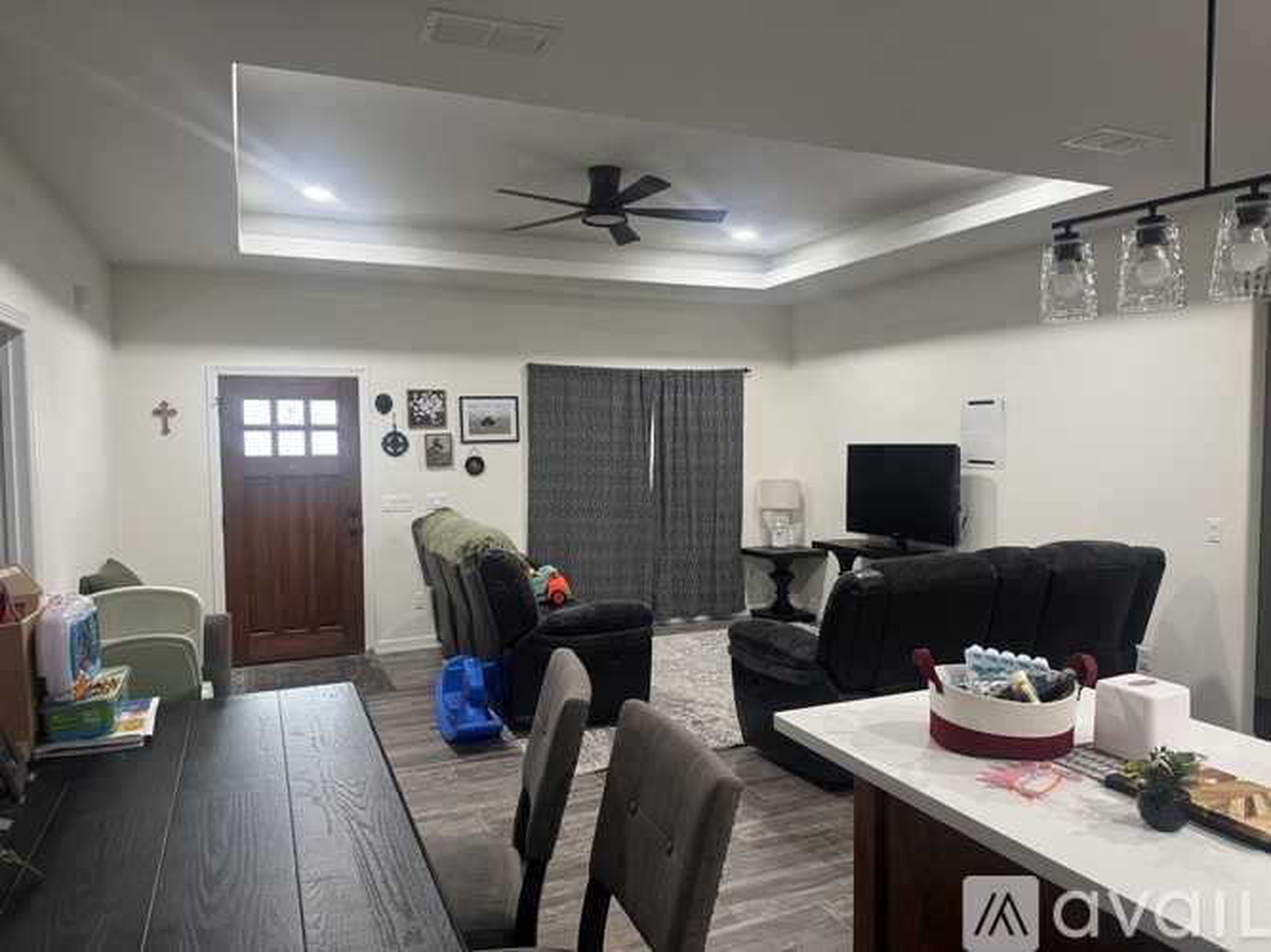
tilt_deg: -3.8
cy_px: 476
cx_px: 636
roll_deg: +1.0
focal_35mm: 24
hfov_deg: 71.6
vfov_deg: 56.8
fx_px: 881
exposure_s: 1/60
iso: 200
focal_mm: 6.76
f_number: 1.78
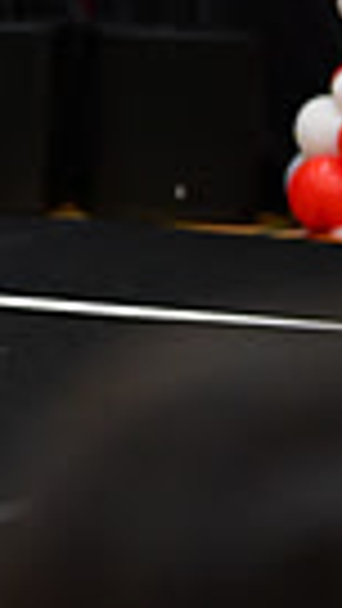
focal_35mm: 639
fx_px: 10295
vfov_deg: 3.4
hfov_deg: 1.9
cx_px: -860
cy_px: -7
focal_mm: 95
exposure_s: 1/500
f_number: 4
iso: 4000
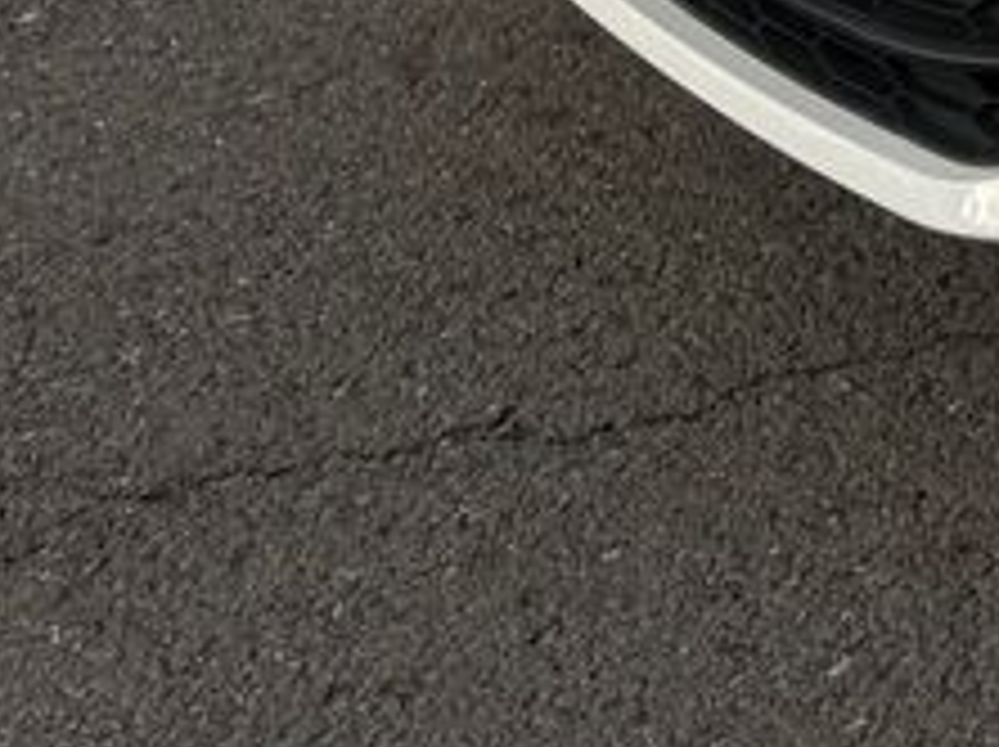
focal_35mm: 130
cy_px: -1170
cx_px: 2601
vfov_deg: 9.8
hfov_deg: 11.6
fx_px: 3748
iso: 80
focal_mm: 6.76
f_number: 1.78
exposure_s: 1/2110
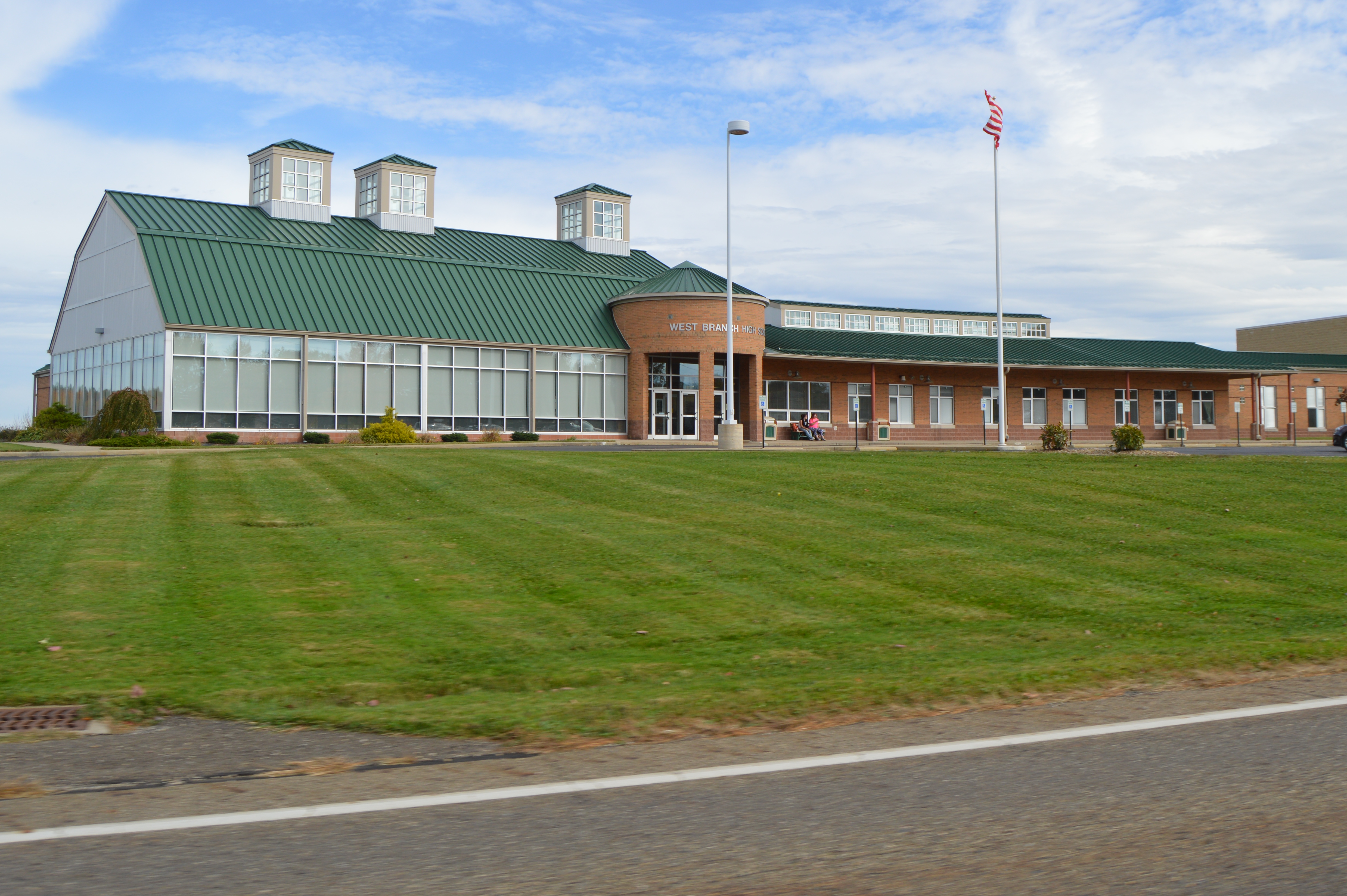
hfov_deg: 55.0
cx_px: 715
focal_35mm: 35
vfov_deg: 38.0
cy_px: 353
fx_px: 1294
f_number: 8
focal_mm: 19
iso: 100
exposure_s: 1/250
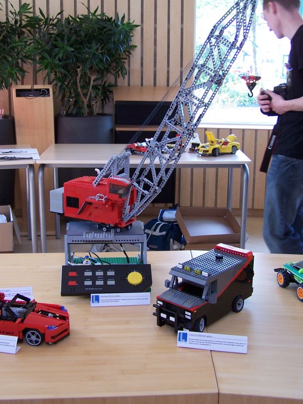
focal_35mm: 46
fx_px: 537
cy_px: 171
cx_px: 123
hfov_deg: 31.4
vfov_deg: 41.1
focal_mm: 6.3
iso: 80
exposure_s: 1/30
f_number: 2.8
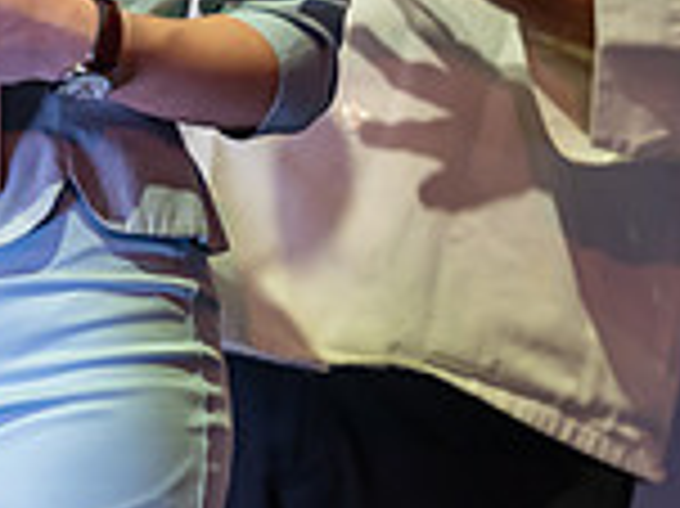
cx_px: -124
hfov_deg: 3.2
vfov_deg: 2.4
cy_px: -179
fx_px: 12072
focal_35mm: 615
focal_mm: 130
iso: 720
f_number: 2.8
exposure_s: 1/320
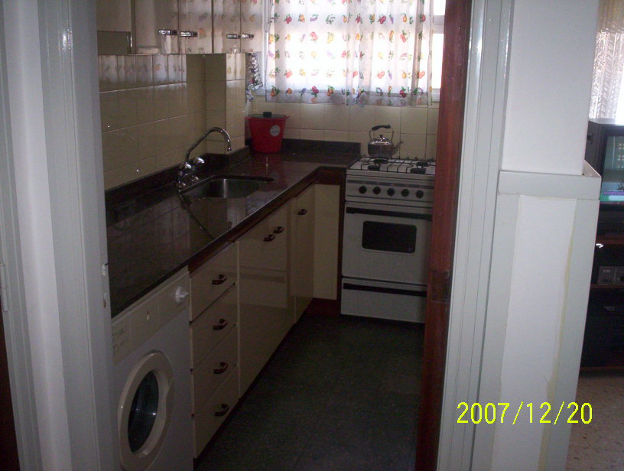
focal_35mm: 38
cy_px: 236
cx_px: 312
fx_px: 687
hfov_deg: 48.9
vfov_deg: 37.9
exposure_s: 1/60
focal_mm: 4.99
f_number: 4.5
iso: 140
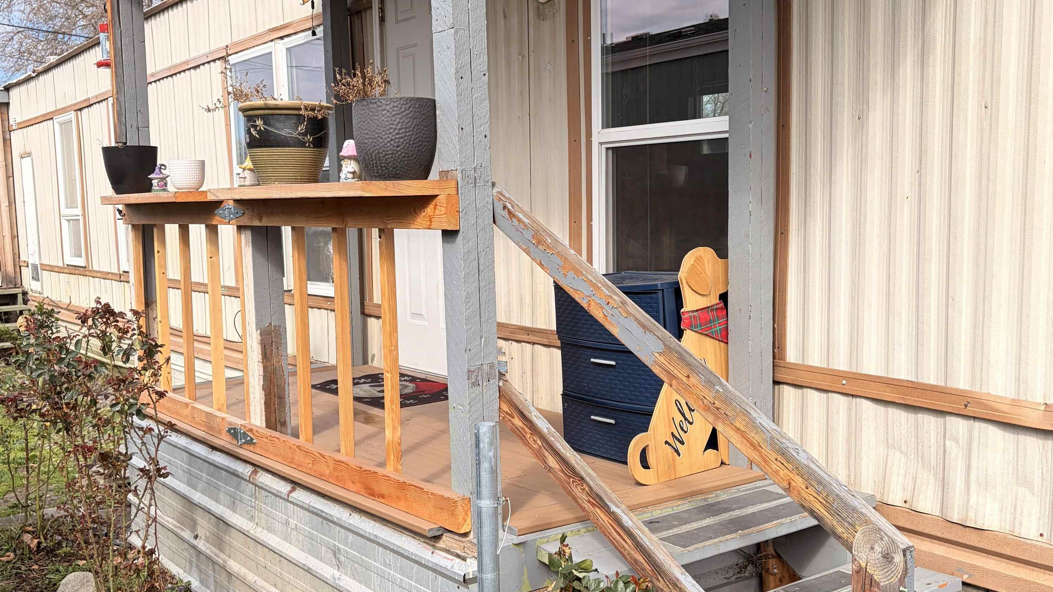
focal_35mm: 29
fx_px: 810
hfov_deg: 66.1
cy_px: 318
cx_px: 529
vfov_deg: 40.2
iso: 50
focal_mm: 5.96
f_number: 1.6
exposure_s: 1/2012
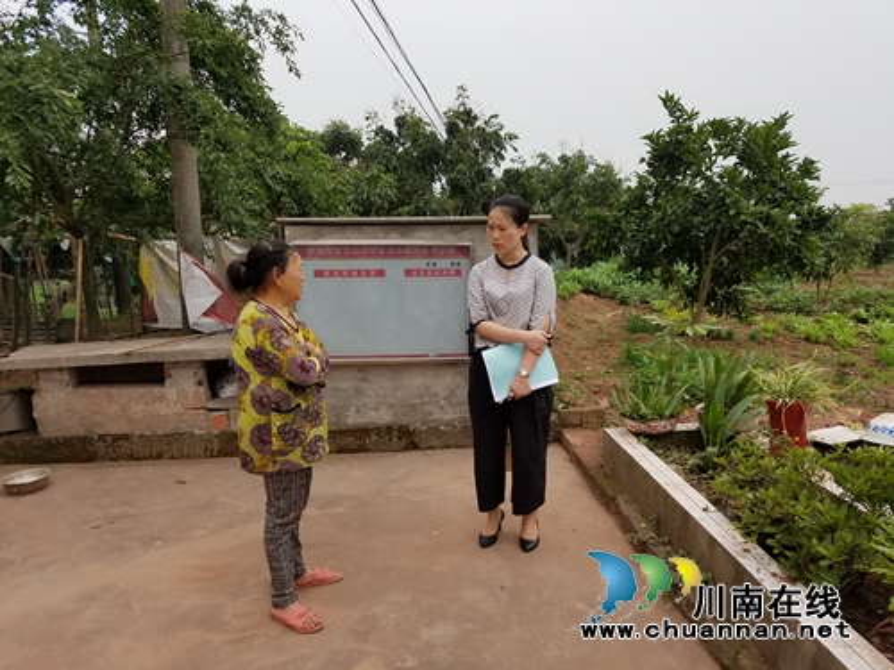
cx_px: 447
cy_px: 335
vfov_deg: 53.1
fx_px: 671
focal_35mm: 26
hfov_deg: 67.3
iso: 50
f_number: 1.7
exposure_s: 1/1024
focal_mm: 4.2
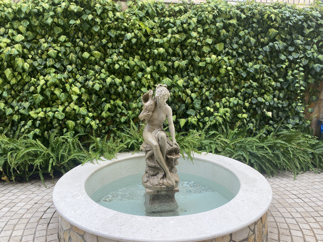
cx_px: 162
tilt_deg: -8.8
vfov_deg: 53.1
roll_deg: -0.5
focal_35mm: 26
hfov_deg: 67.3
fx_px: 243
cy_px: 121
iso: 32
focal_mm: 4.25
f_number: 1.8
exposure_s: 1/203
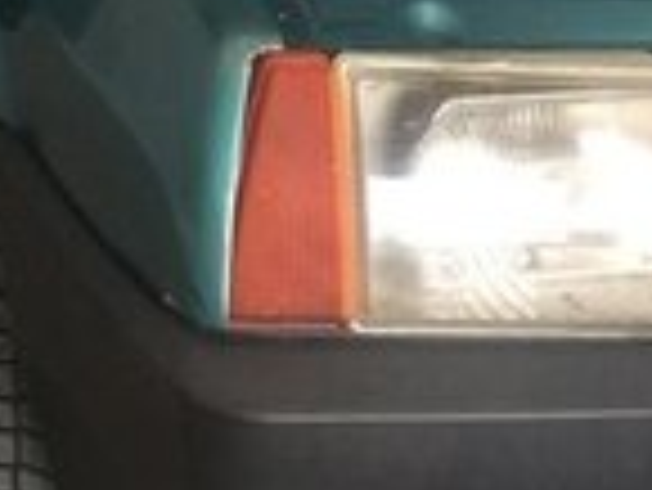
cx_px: 504
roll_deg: -2.7
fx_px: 2488
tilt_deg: -14.4
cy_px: -187
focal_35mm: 132
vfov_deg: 10.9
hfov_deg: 14.9
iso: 100
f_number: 2.2
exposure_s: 1/33
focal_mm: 4.15
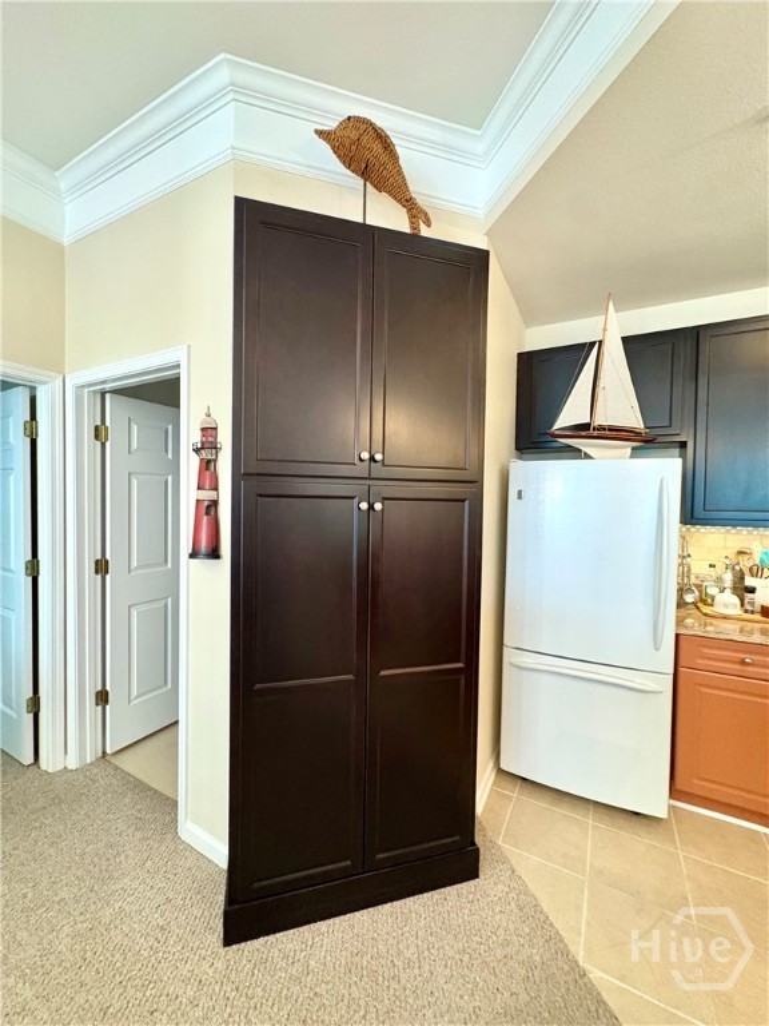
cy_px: 513
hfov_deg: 85.7
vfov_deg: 102.1
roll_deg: -1.6
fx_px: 415
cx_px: 384
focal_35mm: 14
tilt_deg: +0.4
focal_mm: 2.22
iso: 800
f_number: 2.2
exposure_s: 1/60
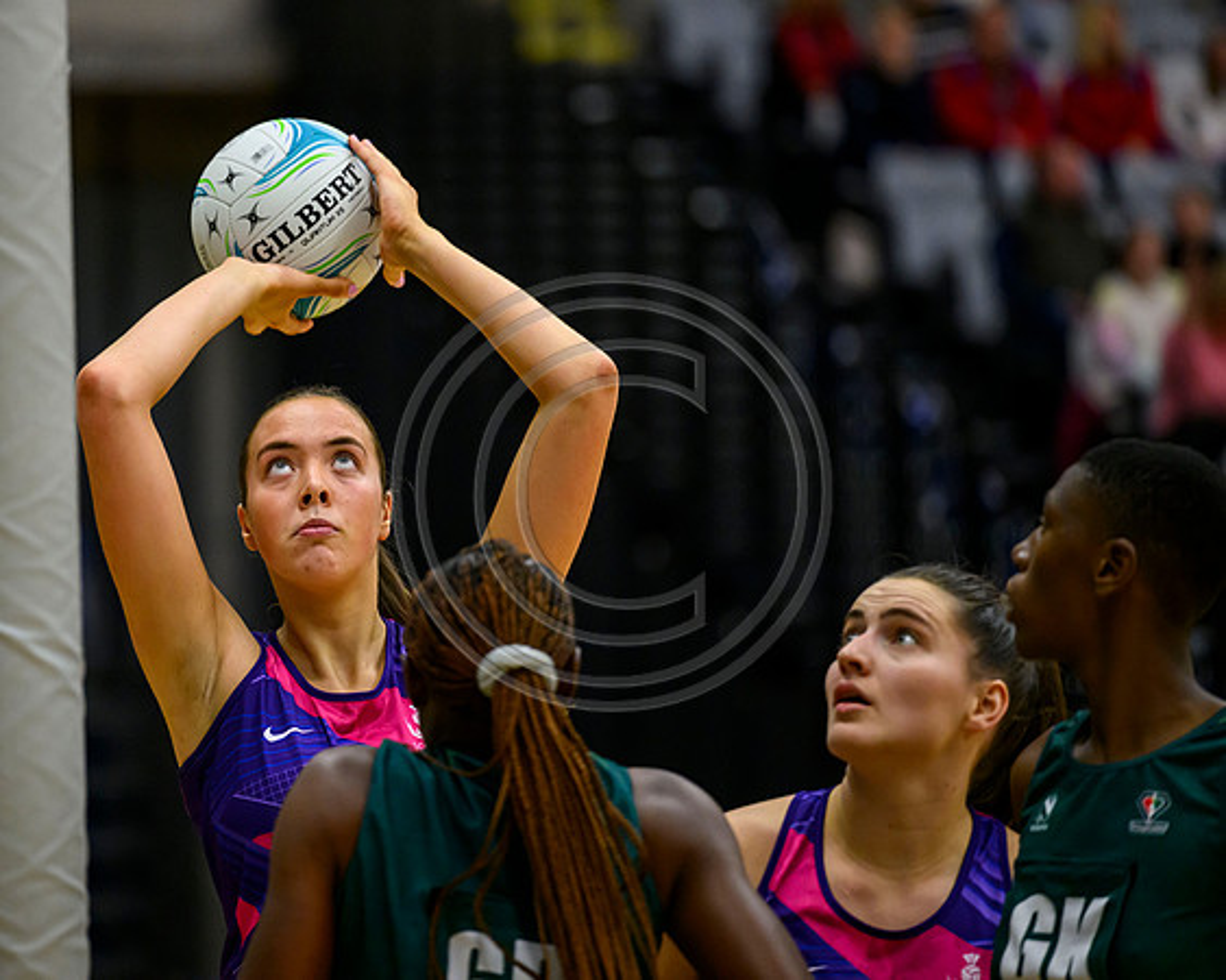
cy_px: 438
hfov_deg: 7.8
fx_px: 9025
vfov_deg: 6.2
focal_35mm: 249
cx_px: 417
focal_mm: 200
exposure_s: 1/1000
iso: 4000
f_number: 2.8
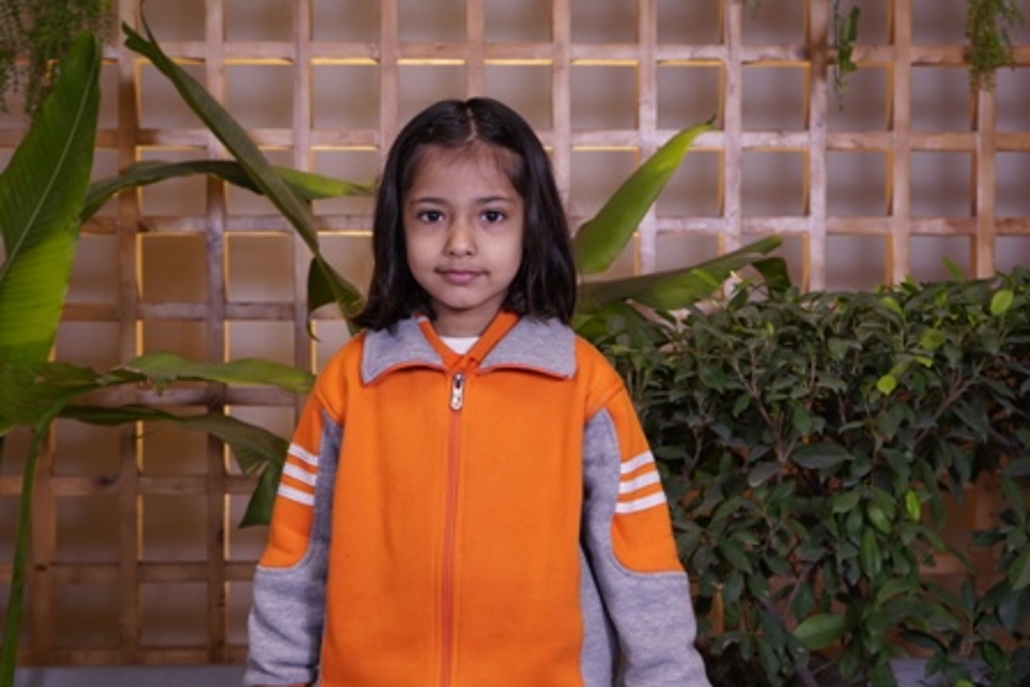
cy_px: 344
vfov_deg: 22.3
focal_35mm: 61
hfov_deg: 32.9
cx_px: 515
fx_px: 1746
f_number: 4.5
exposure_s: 1/125
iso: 500
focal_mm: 41
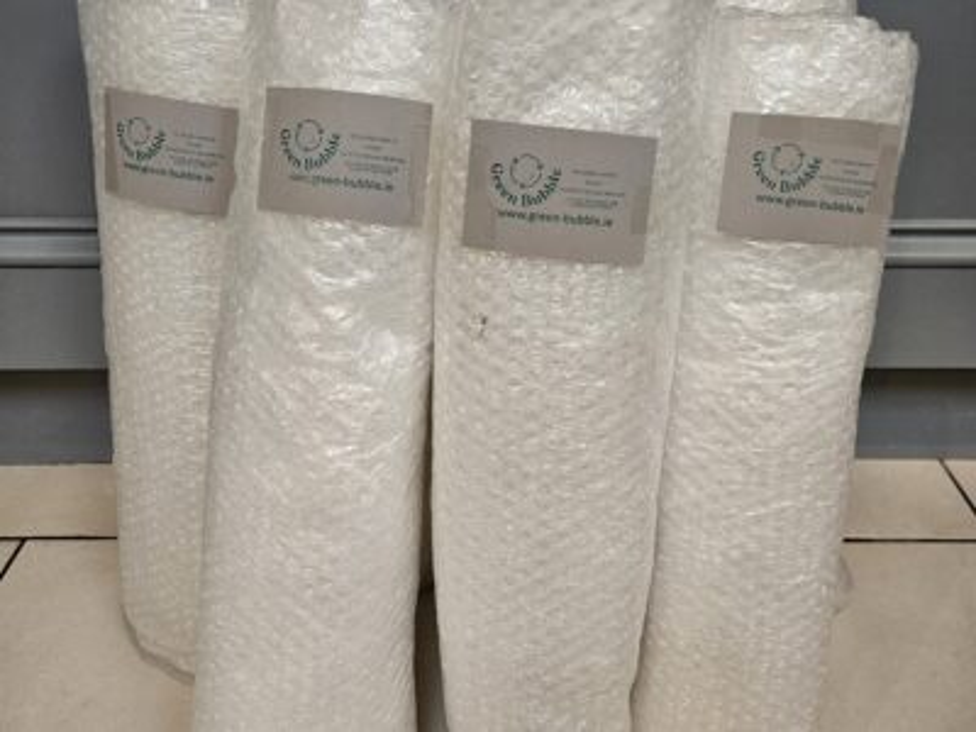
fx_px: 648
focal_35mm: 23
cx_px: 488
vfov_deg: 58.9
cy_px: 366
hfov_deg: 73.9
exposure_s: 1/100
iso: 200
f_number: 1.8
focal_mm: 5.4
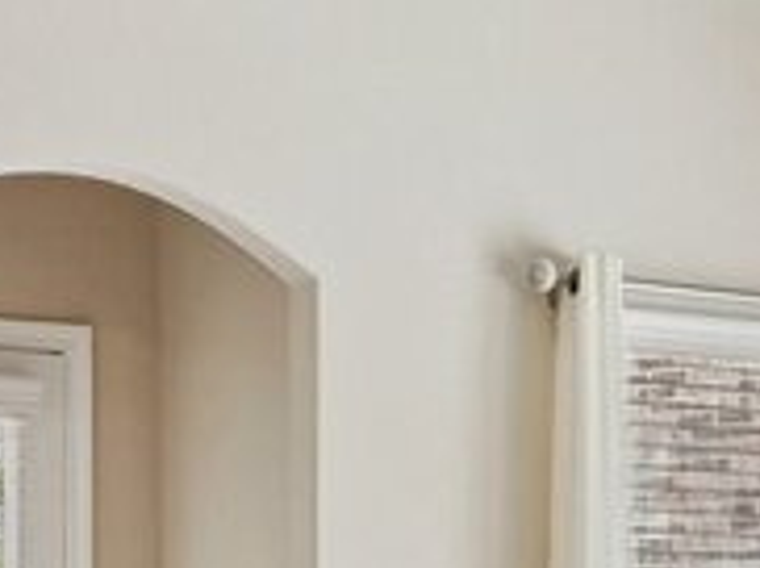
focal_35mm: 141
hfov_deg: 13.9
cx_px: 681
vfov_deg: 10.3
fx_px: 3098
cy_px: 710
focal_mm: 16.5
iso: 160
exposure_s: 1/30
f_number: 8
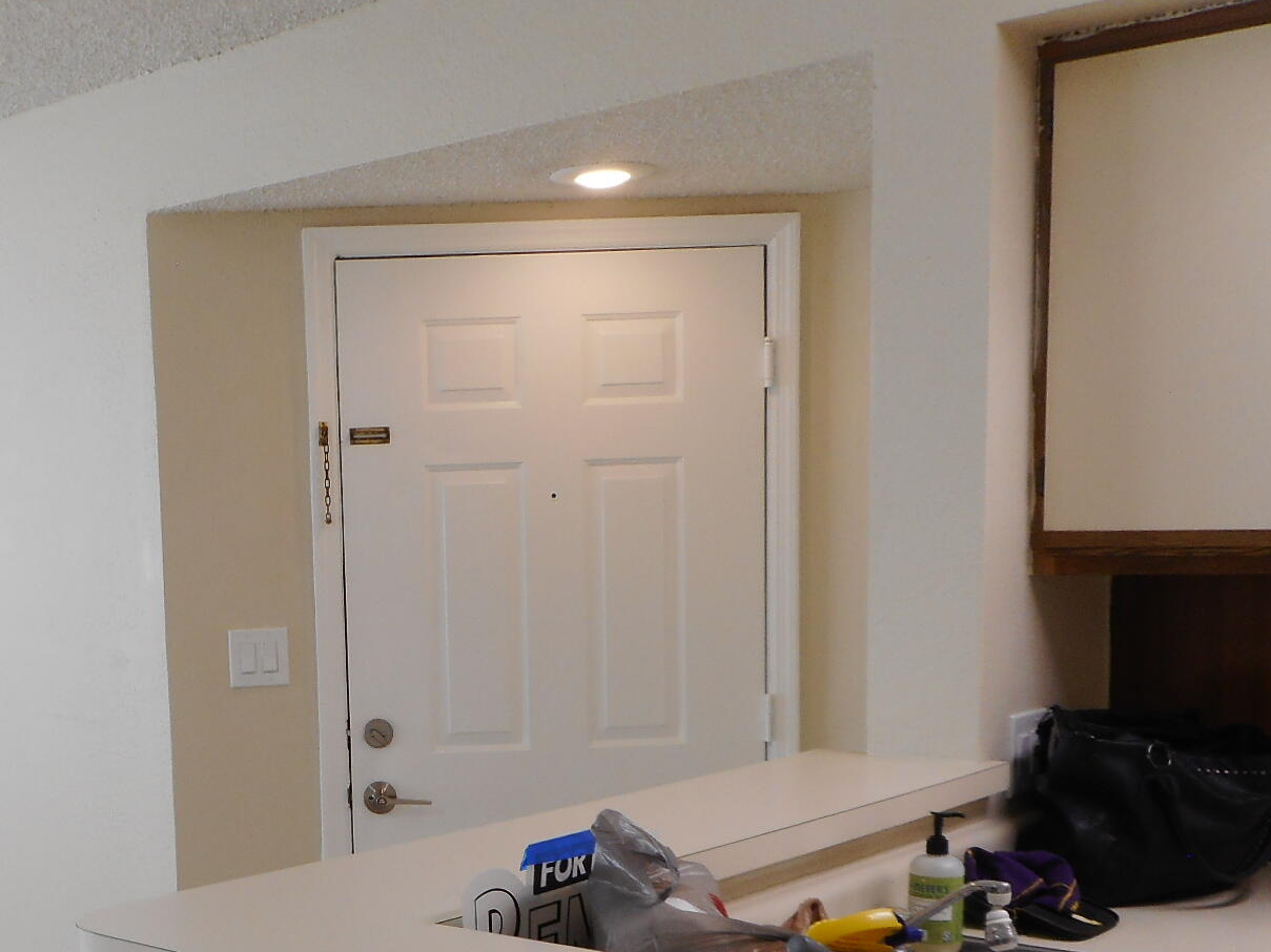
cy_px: 754
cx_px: 303
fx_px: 1725
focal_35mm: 47
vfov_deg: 30.2
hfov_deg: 39.3
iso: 100
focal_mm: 4.5
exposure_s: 1/30
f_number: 3.7
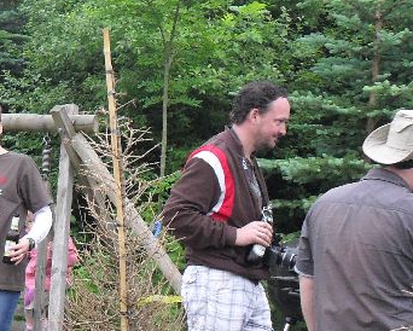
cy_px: 223
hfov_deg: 19.9
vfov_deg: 16.9
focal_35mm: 91
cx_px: -70
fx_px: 1113
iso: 100
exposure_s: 1/45
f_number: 2.8
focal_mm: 6.2
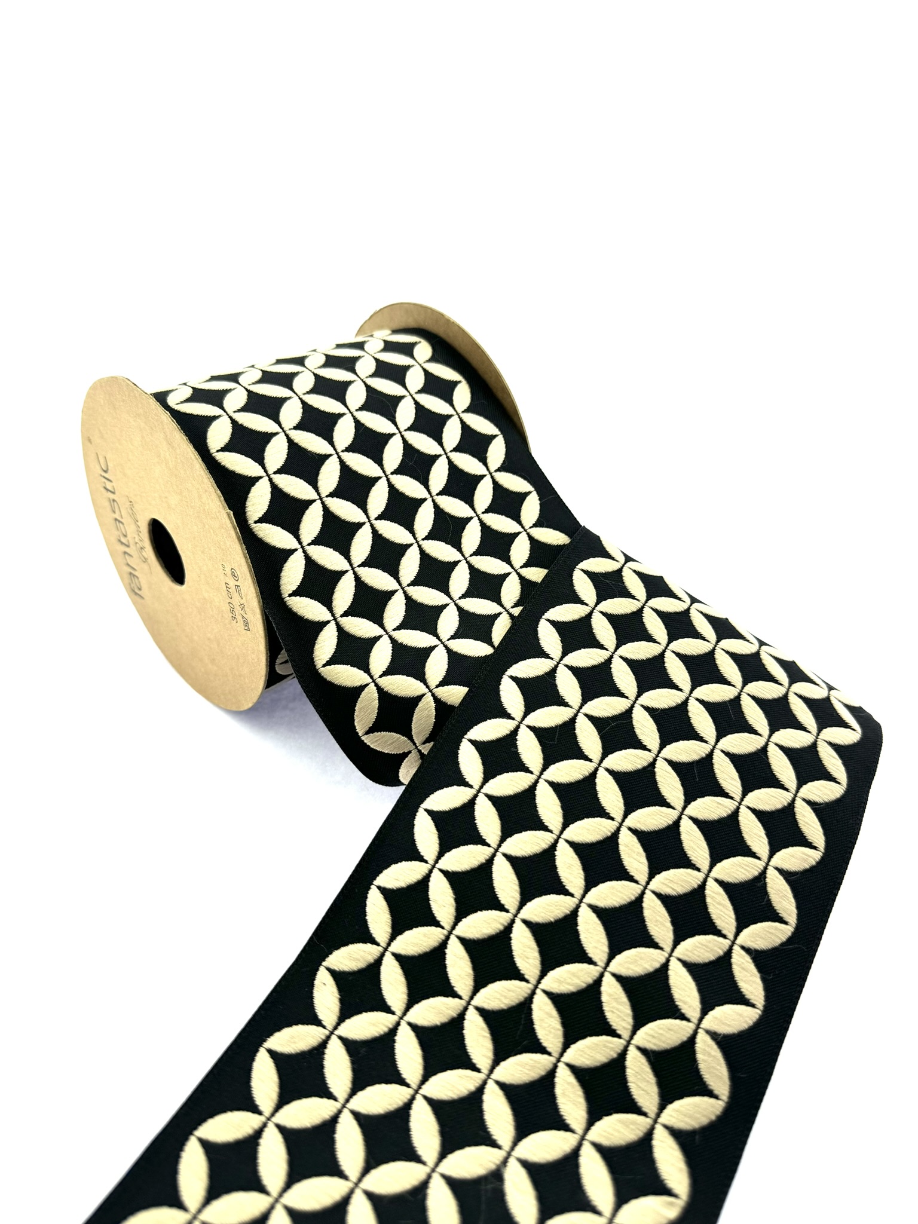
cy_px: 612
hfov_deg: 56.8
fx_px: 849
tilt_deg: -35.1
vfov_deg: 71.6
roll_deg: +0.1
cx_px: 459
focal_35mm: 24
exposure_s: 1/3247
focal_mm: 6.86
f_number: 1.78
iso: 80
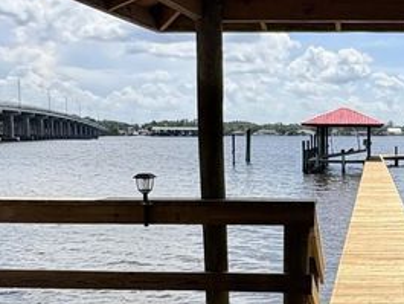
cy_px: 183
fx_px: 631
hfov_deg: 33.1
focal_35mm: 54
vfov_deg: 27.0
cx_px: 387
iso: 50
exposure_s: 1/2494
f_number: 2.2
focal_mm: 2.22
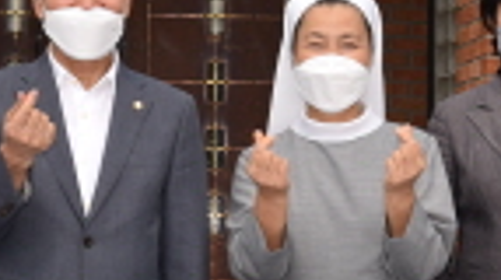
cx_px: 126
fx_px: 2720
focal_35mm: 205
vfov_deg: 5.9
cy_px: 80
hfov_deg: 10.5
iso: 100
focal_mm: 40
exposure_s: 1/160
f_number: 6.3
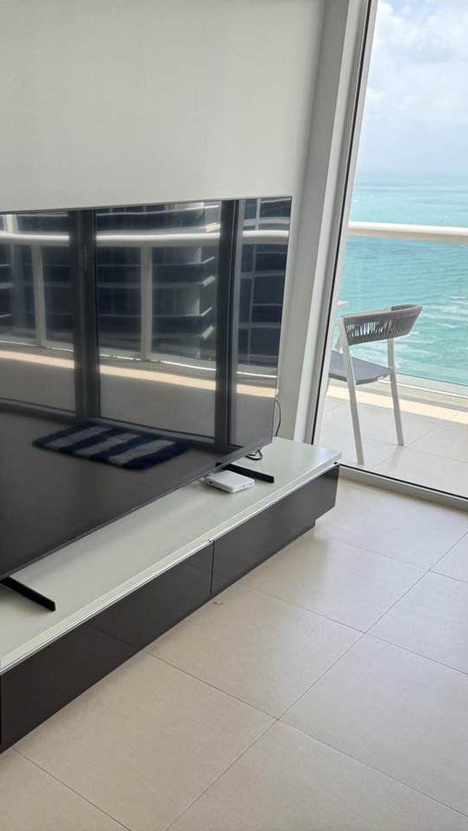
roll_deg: +1.0
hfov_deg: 31.9
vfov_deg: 56.6
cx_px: 33
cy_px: 416
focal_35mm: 35
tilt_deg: -17.0
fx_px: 772
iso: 80
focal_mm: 6.76
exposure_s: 1/319
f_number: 1.78
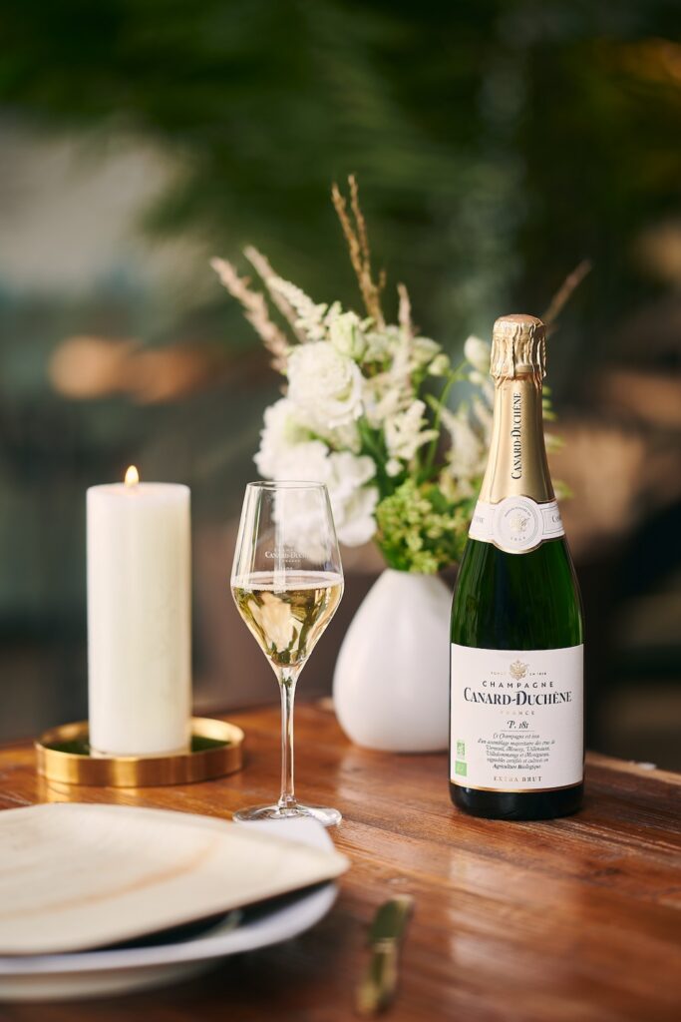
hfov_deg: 16.1
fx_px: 2411
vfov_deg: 23.9
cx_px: 340
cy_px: 511
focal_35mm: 85
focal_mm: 85
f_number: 1.8
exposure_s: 1/160
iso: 100
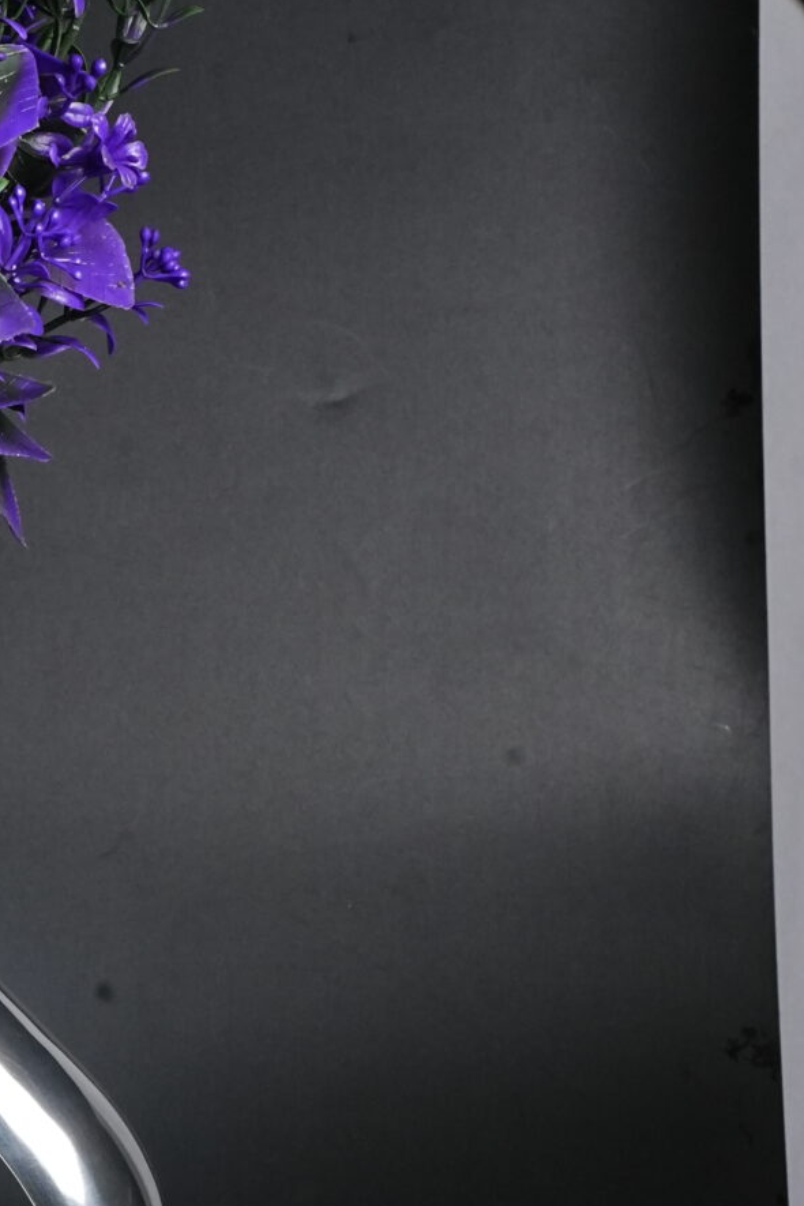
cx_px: -159
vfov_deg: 8.3
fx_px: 8240
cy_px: 1019
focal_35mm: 246
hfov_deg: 5.6
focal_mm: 85
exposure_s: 1/100
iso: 1600
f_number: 16
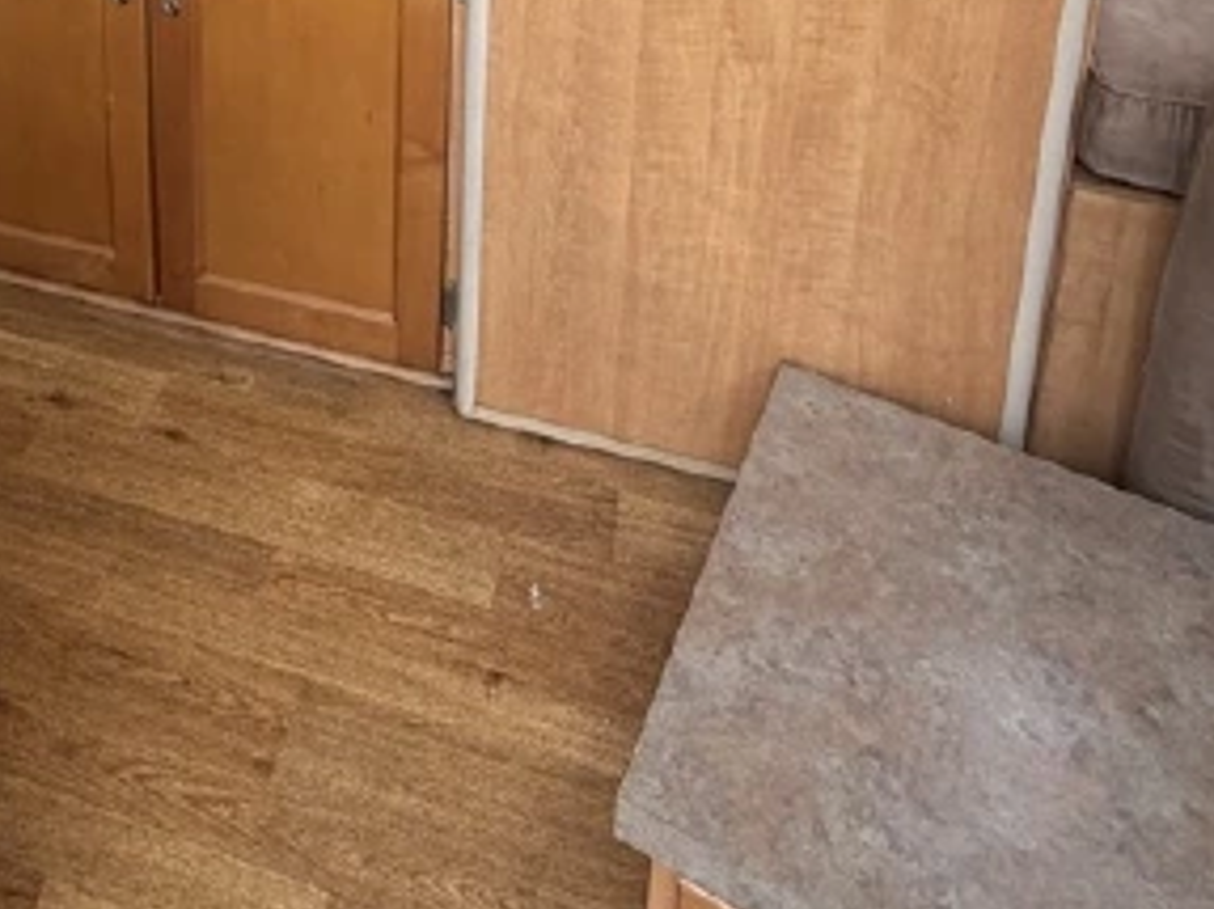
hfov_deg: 46.4
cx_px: 321
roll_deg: -0.4
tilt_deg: -13.3
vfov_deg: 28.8
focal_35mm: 39
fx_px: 1367
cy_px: -317
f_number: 2.2
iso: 100
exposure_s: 1/121
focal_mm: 2.22
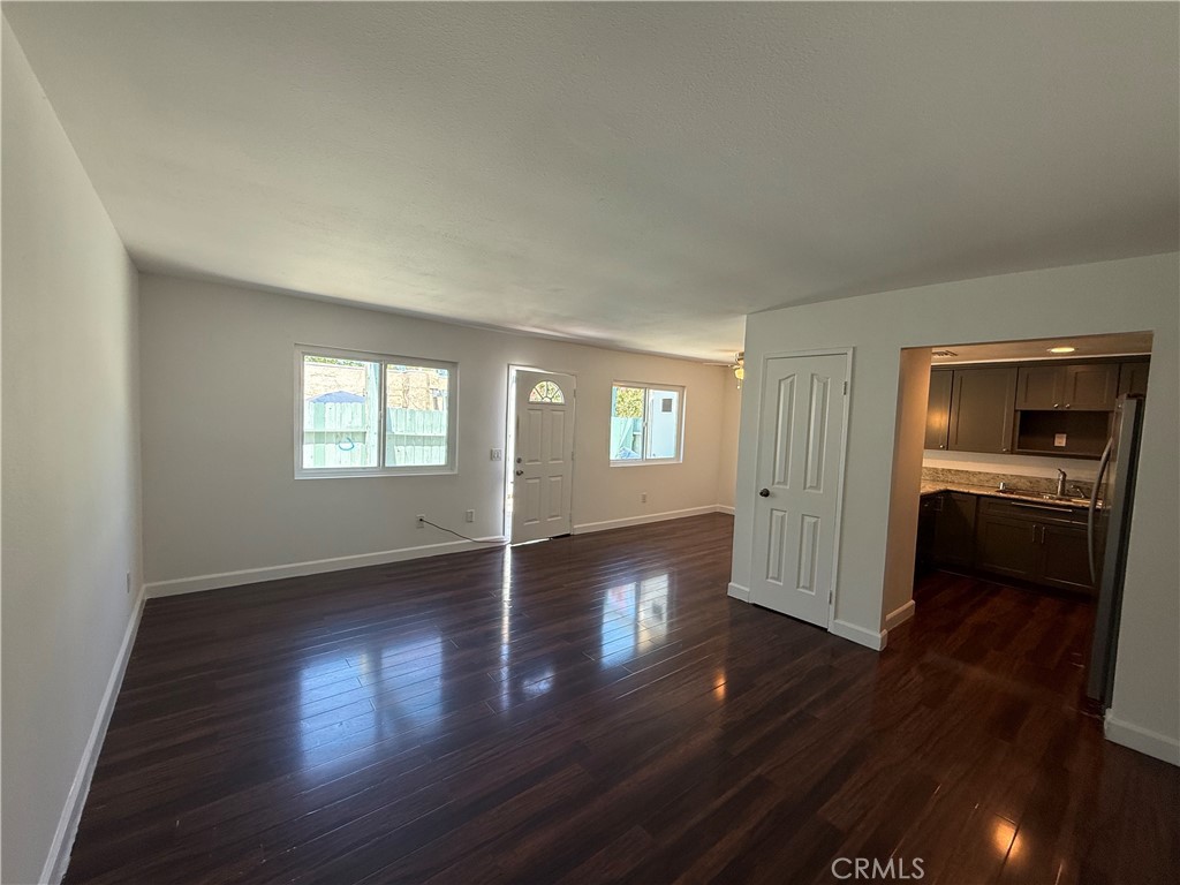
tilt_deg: -1.8
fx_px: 477
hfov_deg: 102.1
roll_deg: -2.9
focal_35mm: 14
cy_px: 442
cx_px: 590
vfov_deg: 85.7
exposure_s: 1/120
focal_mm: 2.22
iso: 100
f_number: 2.2
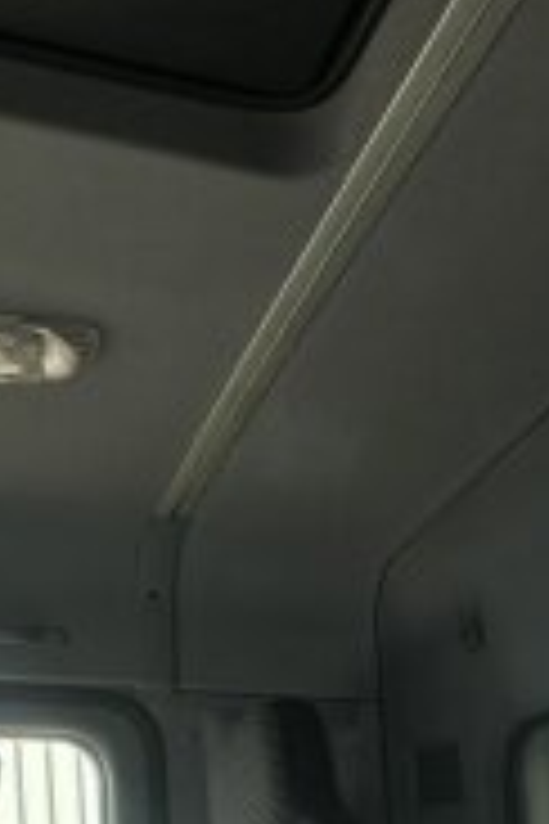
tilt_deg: -1.3
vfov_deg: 31.0
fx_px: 1167
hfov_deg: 26.3
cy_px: 1049
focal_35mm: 51
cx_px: 387
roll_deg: +2.0
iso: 40
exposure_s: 1/410
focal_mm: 2.22
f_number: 2.2
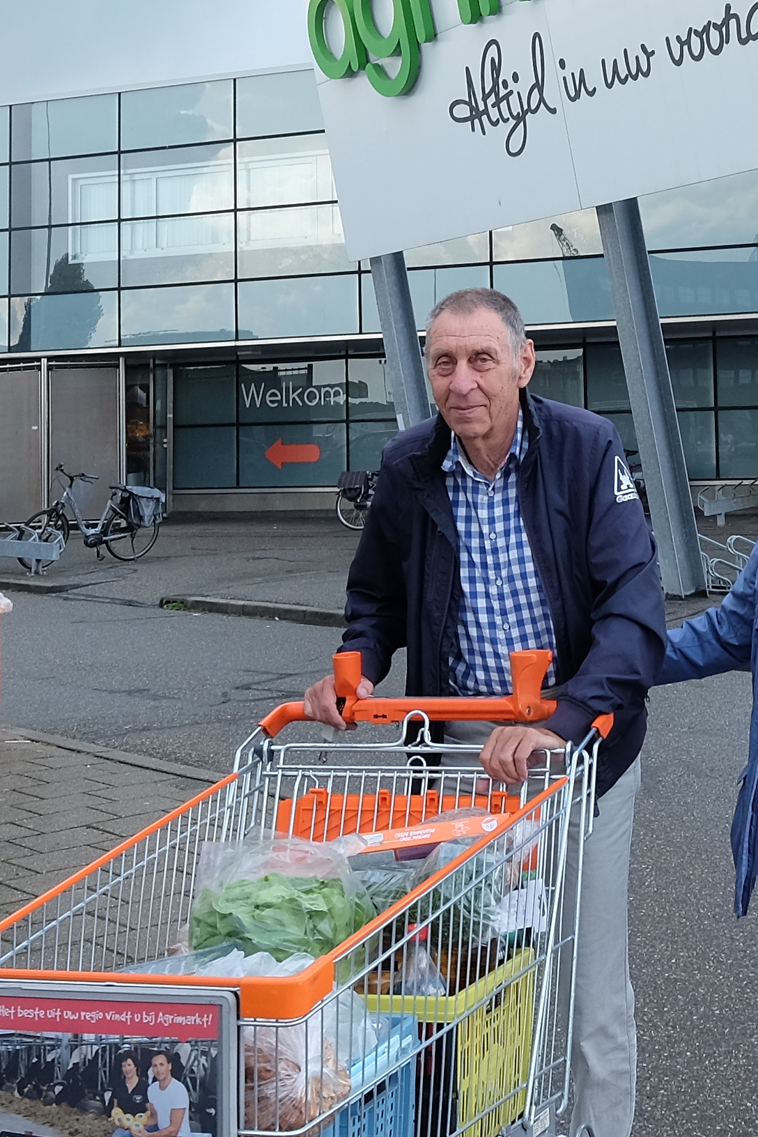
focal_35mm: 54
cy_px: 280
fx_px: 1705
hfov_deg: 23.9
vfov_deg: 36.0
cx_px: 773
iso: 400
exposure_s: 1/250
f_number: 5.6
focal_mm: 12
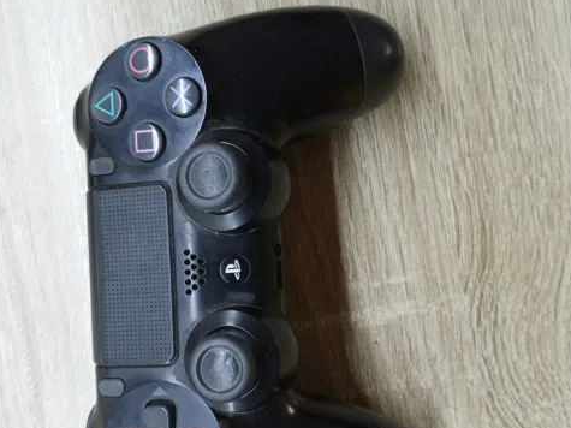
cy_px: 263
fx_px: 511
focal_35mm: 31
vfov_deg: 45.1
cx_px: 281
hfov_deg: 58.4
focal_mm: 4.09
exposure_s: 1/50
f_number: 1.6
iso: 491
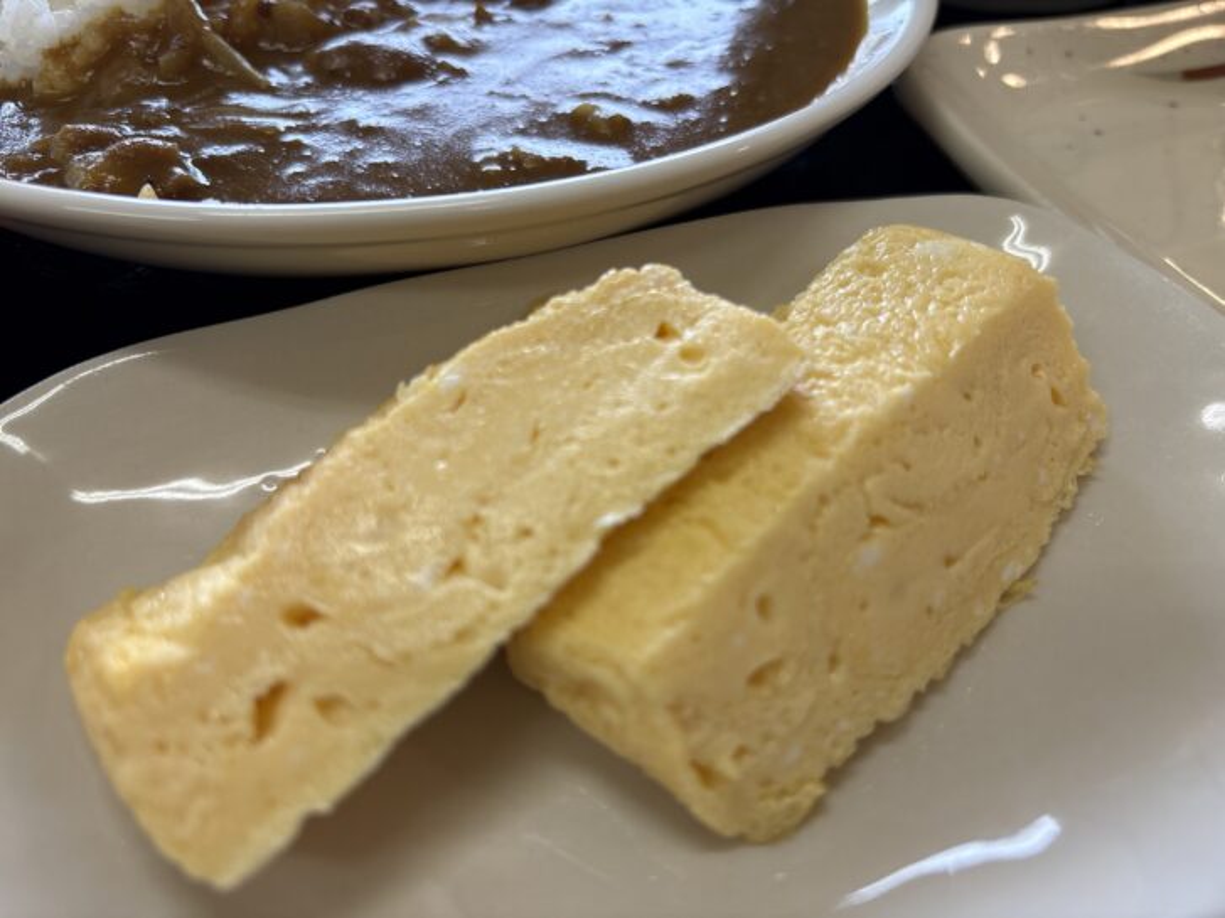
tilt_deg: -46.8
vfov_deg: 53.0
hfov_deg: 67.3
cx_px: 612
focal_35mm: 26
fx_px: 920
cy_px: 459
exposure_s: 1/120
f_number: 1.6
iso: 40
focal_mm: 5.96
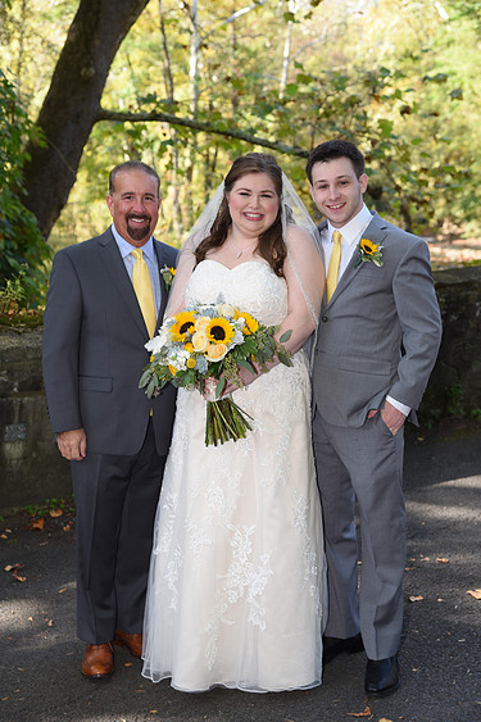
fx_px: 1344
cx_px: 237
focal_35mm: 67
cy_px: 365
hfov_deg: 20.3
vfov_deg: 30.1
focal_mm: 65
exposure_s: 1/200
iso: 500
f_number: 5
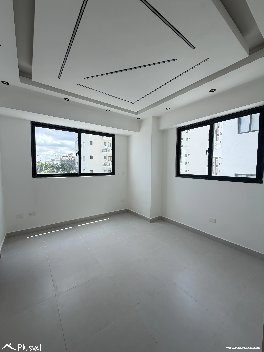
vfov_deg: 102.1
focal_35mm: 14
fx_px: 142
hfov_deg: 85.7
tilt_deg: -3.3
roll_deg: -0.8
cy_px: 176
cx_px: 132
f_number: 2.2
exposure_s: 1/121
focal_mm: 2.22
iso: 64
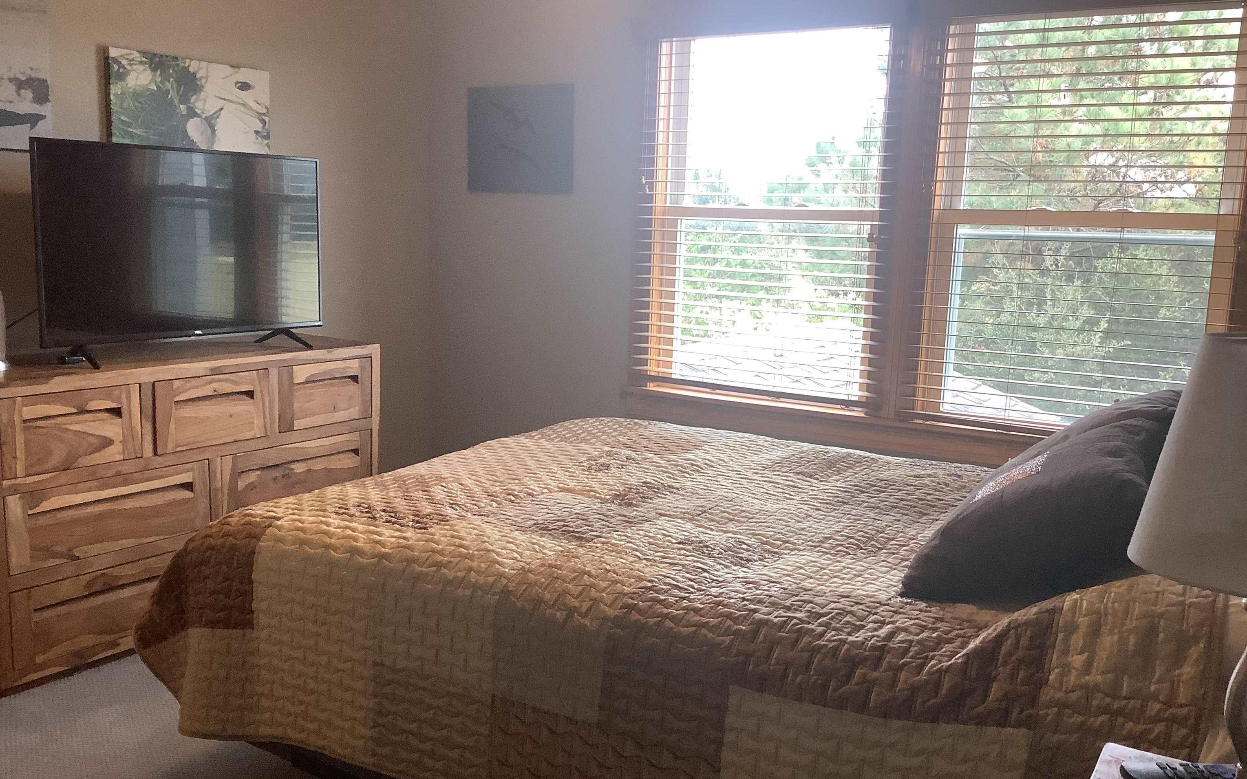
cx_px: 626
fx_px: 1122
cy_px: 402
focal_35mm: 33
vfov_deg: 38.3
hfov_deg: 58.1
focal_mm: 3.3
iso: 80
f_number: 2.4
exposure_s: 1/60
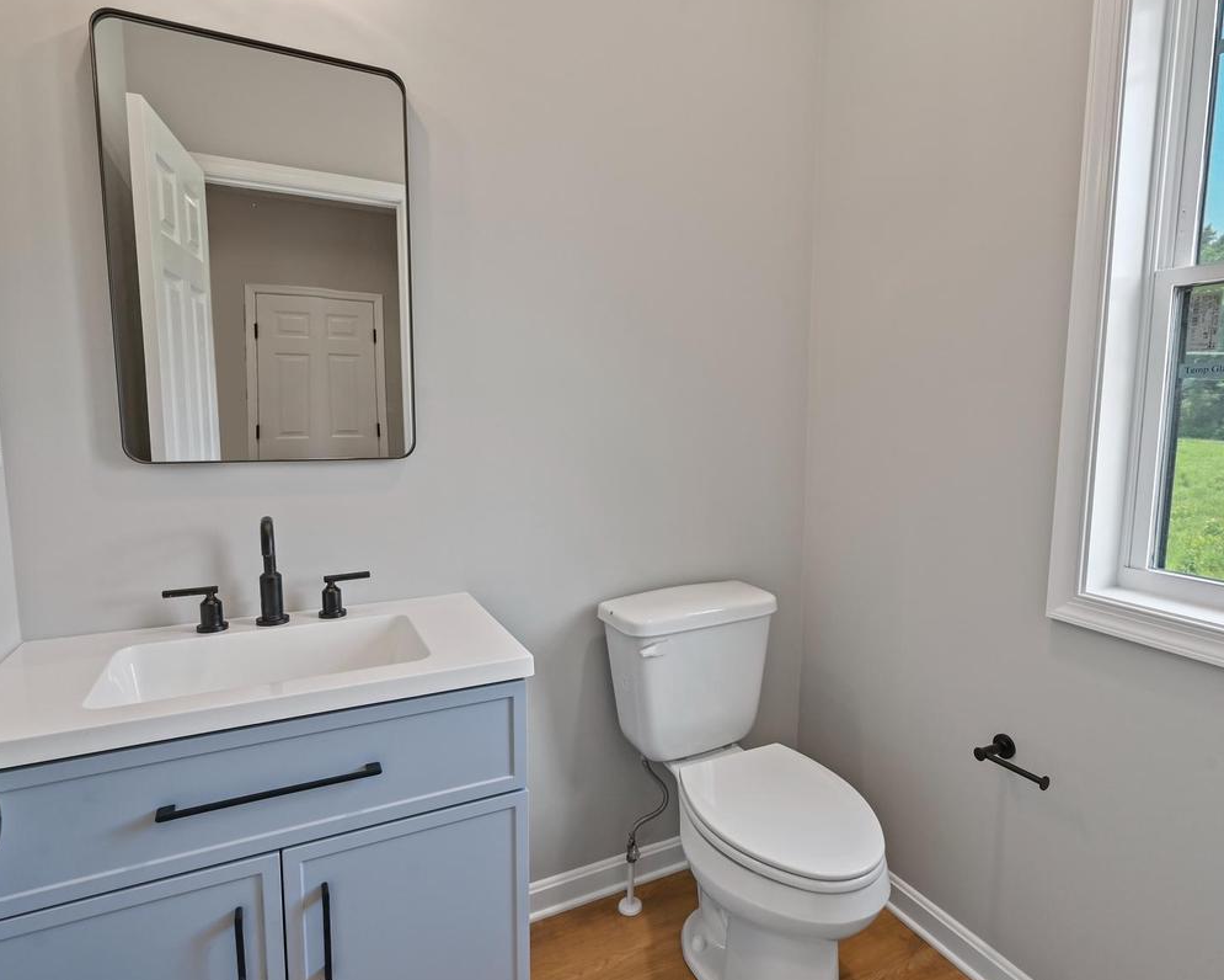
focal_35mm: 19
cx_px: 683
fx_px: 688
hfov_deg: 82.9
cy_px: 496
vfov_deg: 70.8
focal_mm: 14
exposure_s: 1/8
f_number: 9
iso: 250
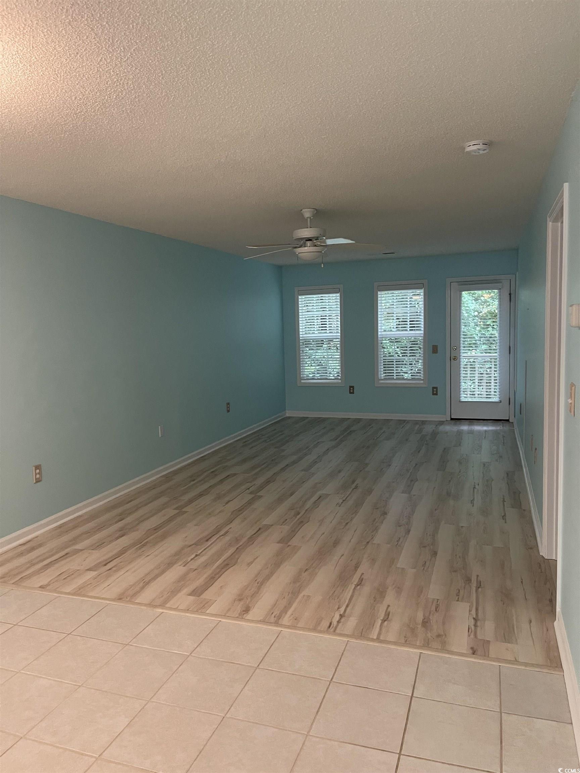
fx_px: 559
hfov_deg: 54.9
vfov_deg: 69.4
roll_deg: +1.3
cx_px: 290
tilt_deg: -5.9
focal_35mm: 25
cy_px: 386
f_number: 1.6
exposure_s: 1/60
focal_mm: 5.1
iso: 500
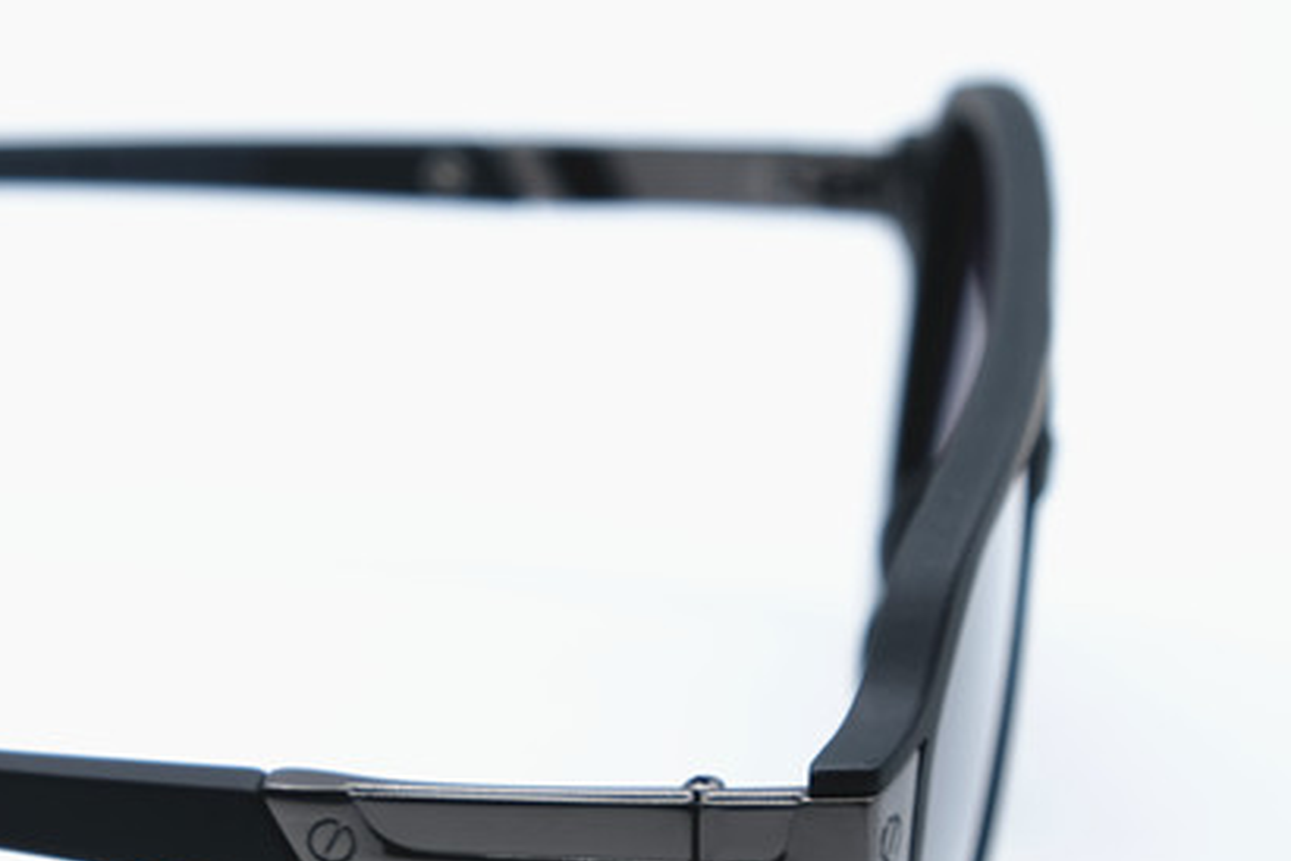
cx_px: -154
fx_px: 5845
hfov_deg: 12.4
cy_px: 694
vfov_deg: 8.4
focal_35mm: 163
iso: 160
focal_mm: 44.4
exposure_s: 1/210
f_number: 5.6
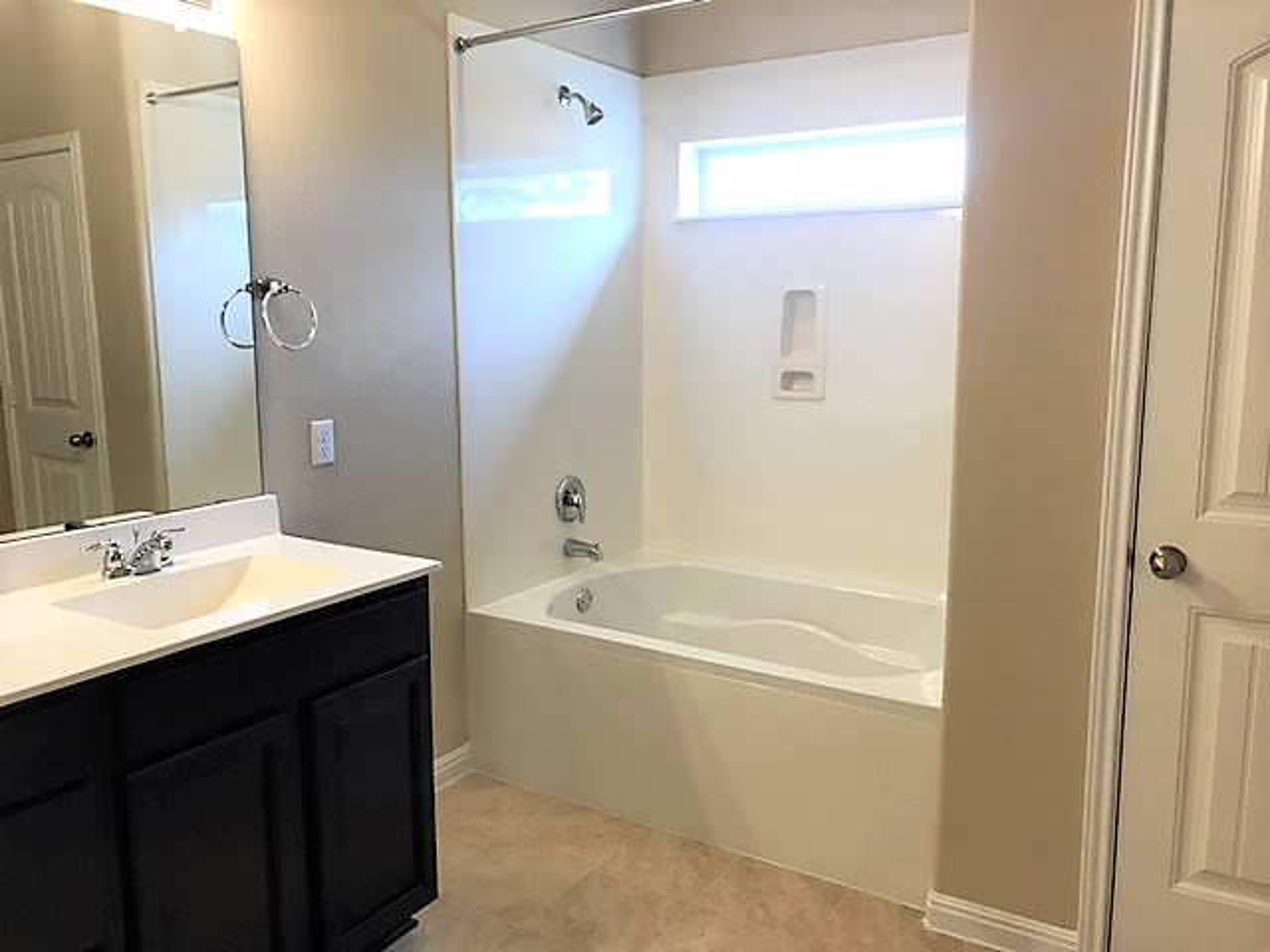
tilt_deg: -10.0
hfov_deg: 63.4
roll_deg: +1.0
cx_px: 635
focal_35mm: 28
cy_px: 476
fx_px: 1027
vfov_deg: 49.7
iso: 25
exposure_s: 1/30
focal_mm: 3.99
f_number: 1.8
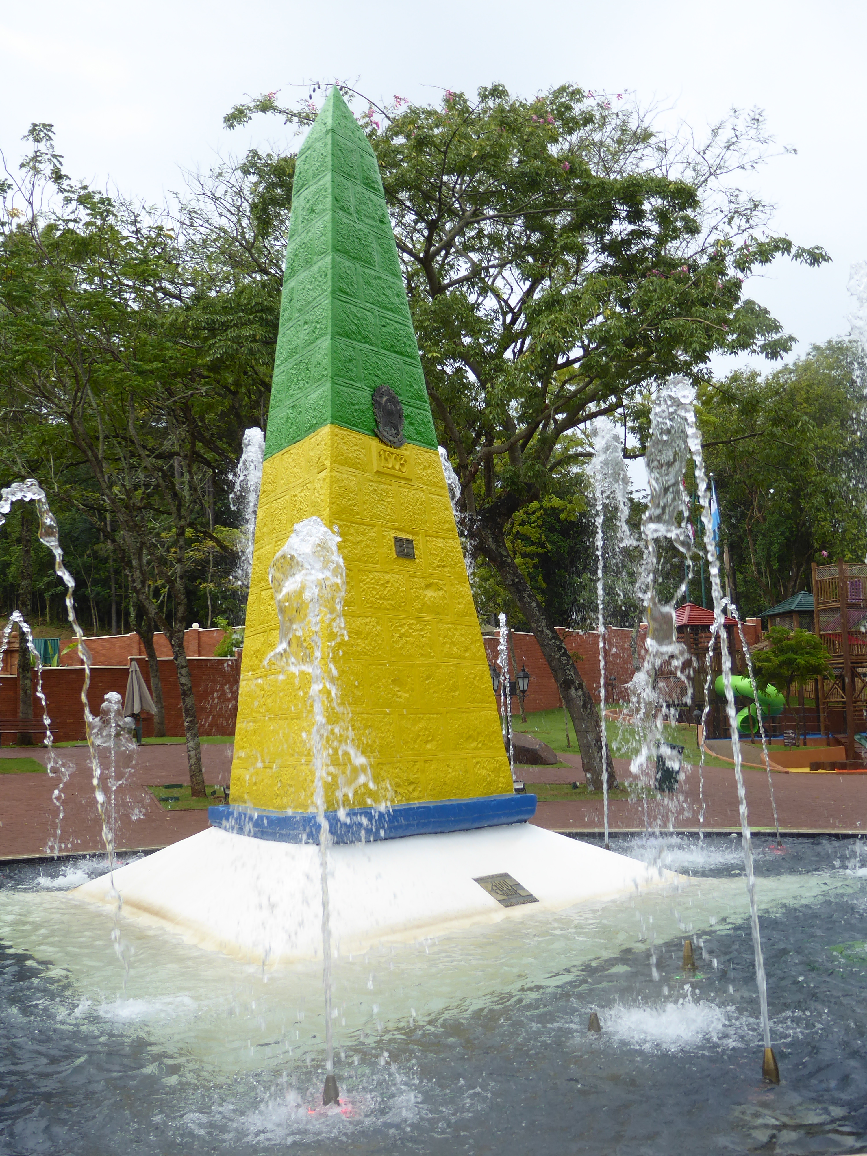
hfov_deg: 31.5
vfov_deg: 41.2
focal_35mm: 46
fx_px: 1536
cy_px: 578
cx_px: 434
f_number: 3.9
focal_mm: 7.8
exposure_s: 1/250
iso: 80
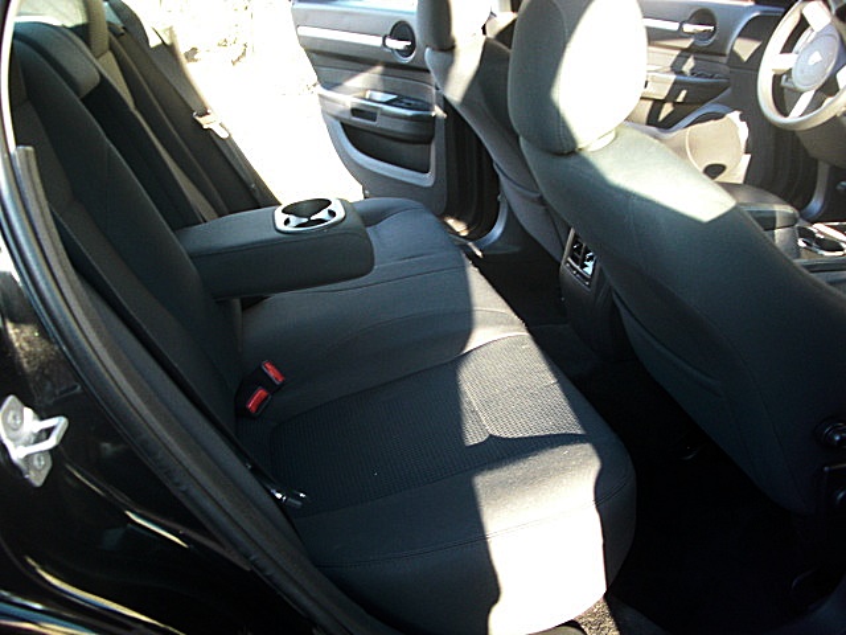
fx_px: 880
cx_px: 423
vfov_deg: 39.7
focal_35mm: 36
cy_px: 318
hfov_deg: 51.4
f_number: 2.8
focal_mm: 6.3
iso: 200
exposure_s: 1/60
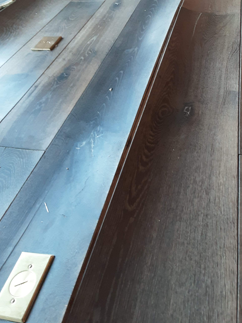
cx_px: 136
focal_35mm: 34
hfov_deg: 41.7
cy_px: 127
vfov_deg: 53.5
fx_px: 317
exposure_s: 1/50
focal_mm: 2.91
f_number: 1.9
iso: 200
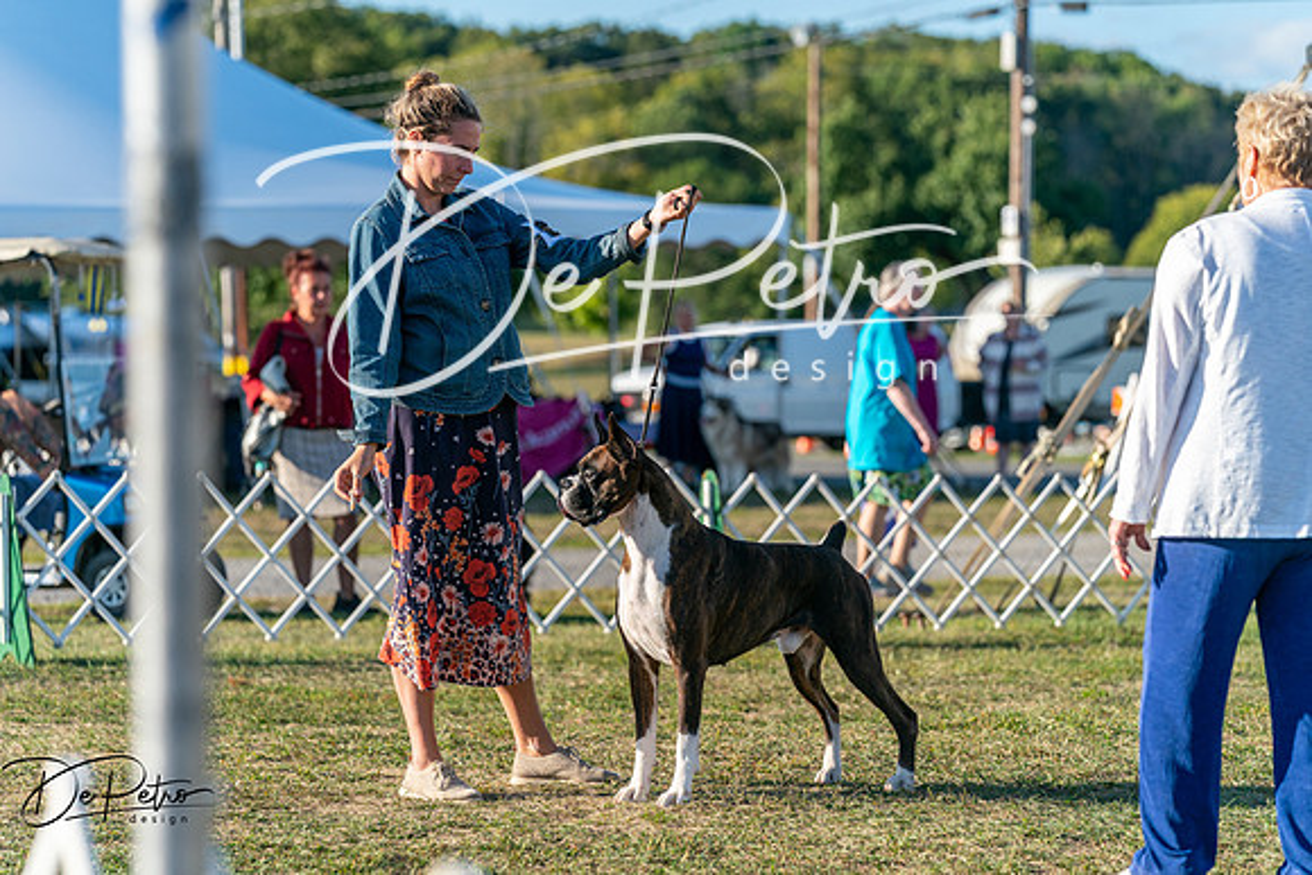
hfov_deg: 14.3
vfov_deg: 9.6
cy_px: 438
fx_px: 5213
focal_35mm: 143
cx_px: 656
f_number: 4.5
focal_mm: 143
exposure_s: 1/1250
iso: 320
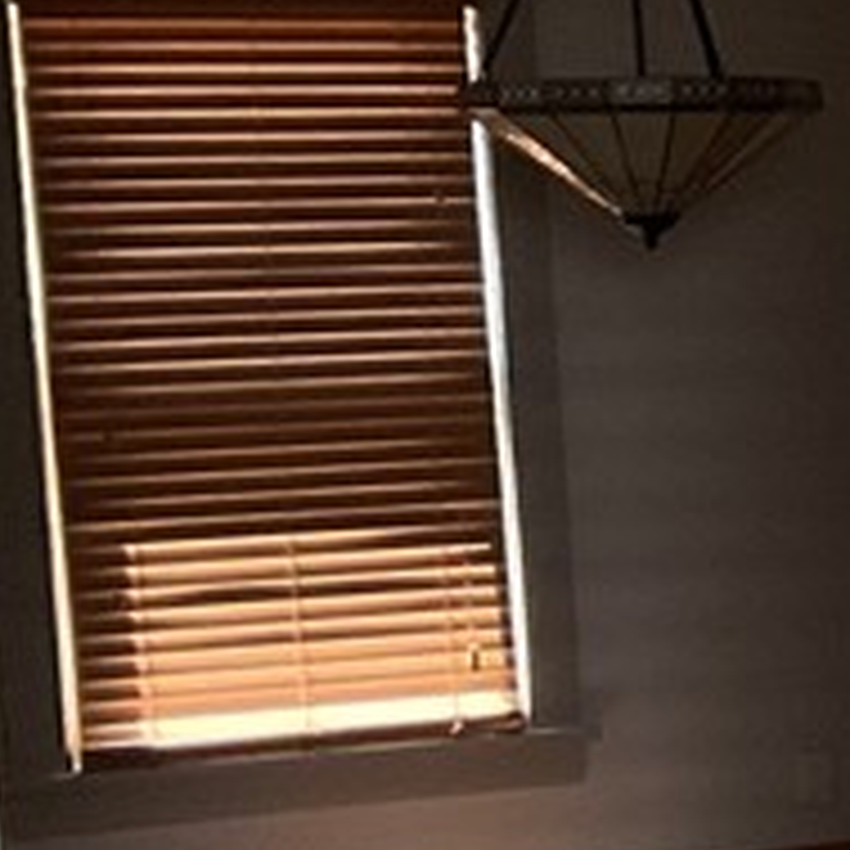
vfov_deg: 12.5
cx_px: 1970
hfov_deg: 10.9
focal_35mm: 139
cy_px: 765
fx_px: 3862
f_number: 1.8
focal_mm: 3
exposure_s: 1/60
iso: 200
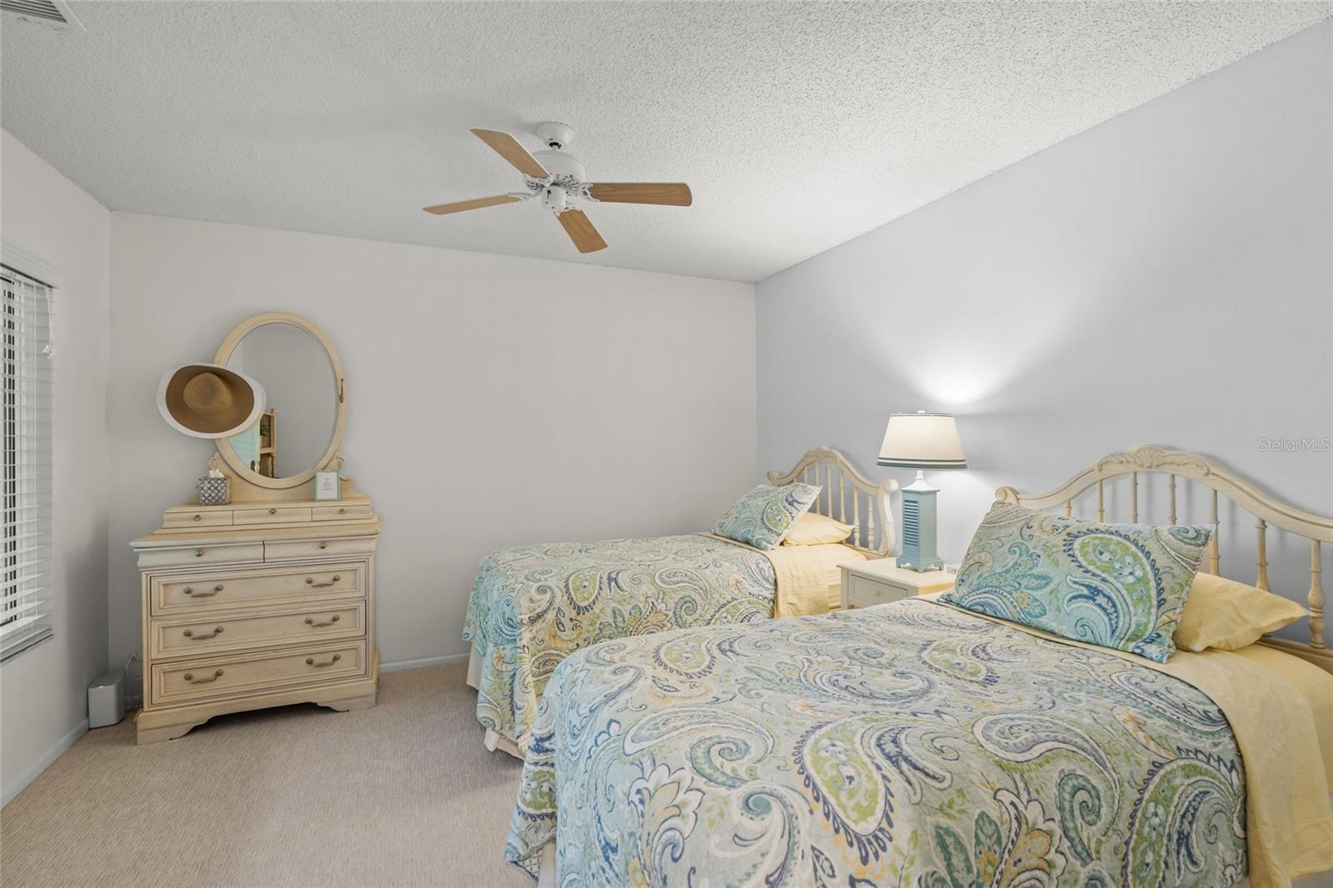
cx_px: 666
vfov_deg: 73.7
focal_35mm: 16
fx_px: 592
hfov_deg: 96.7
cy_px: 444
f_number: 6.3
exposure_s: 1
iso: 320
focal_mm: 16
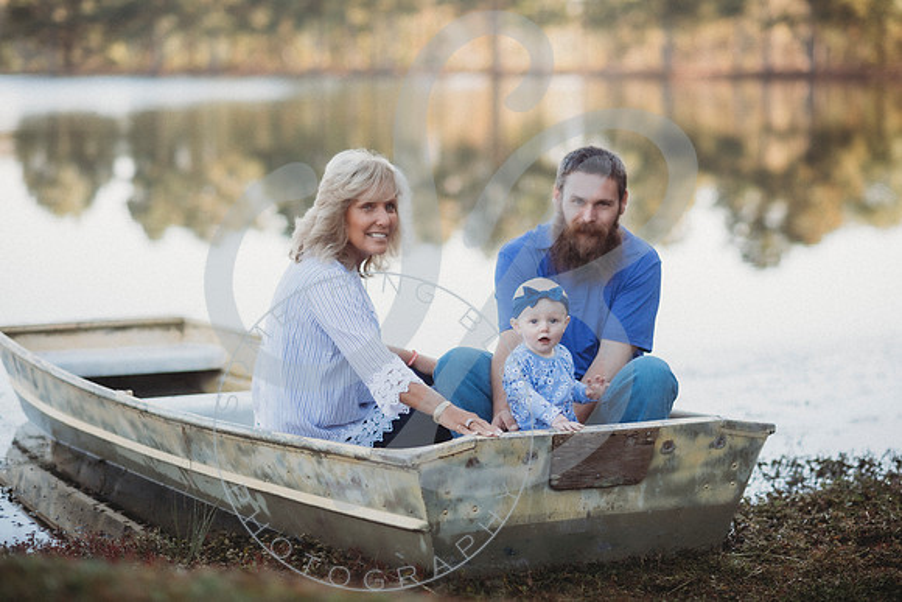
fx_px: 2192
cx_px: 458
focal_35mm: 87
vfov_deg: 15.6
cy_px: 301
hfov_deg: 23.2
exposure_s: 1/500
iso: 100
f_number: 2.8
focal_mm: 85
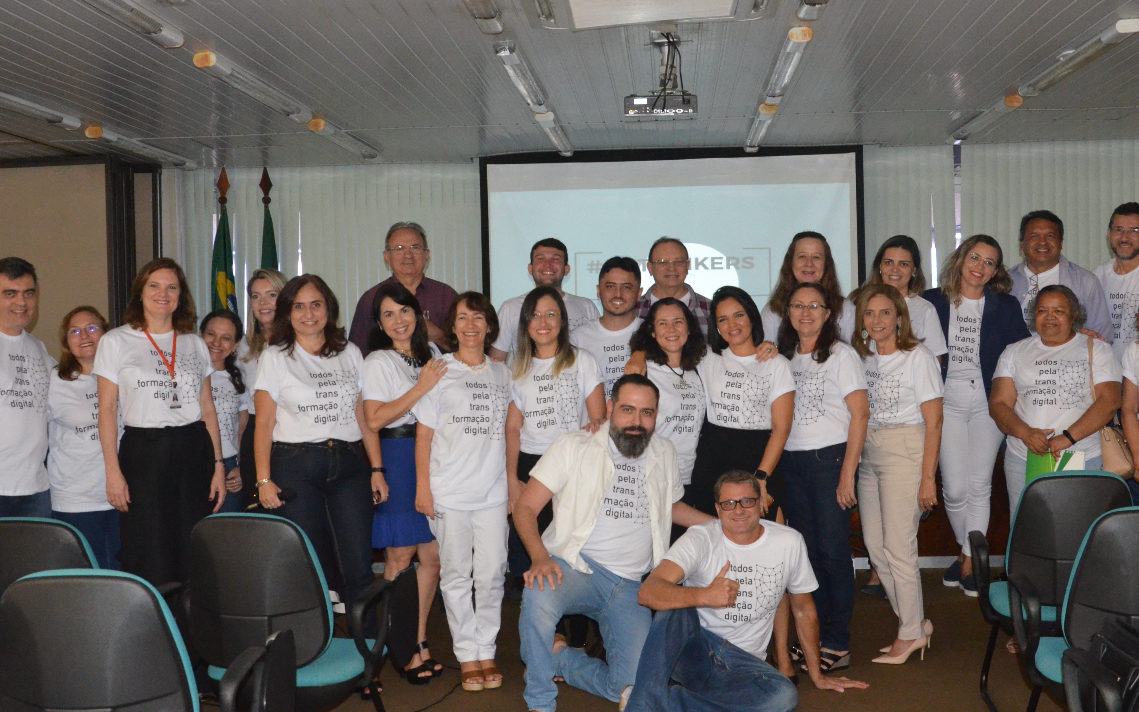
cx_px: 586
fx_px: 1335
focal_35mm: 43
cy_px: 345
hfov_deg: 46.2
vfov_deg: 29.9
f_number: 7.1
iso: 3200
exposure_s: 1/60
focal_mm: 22
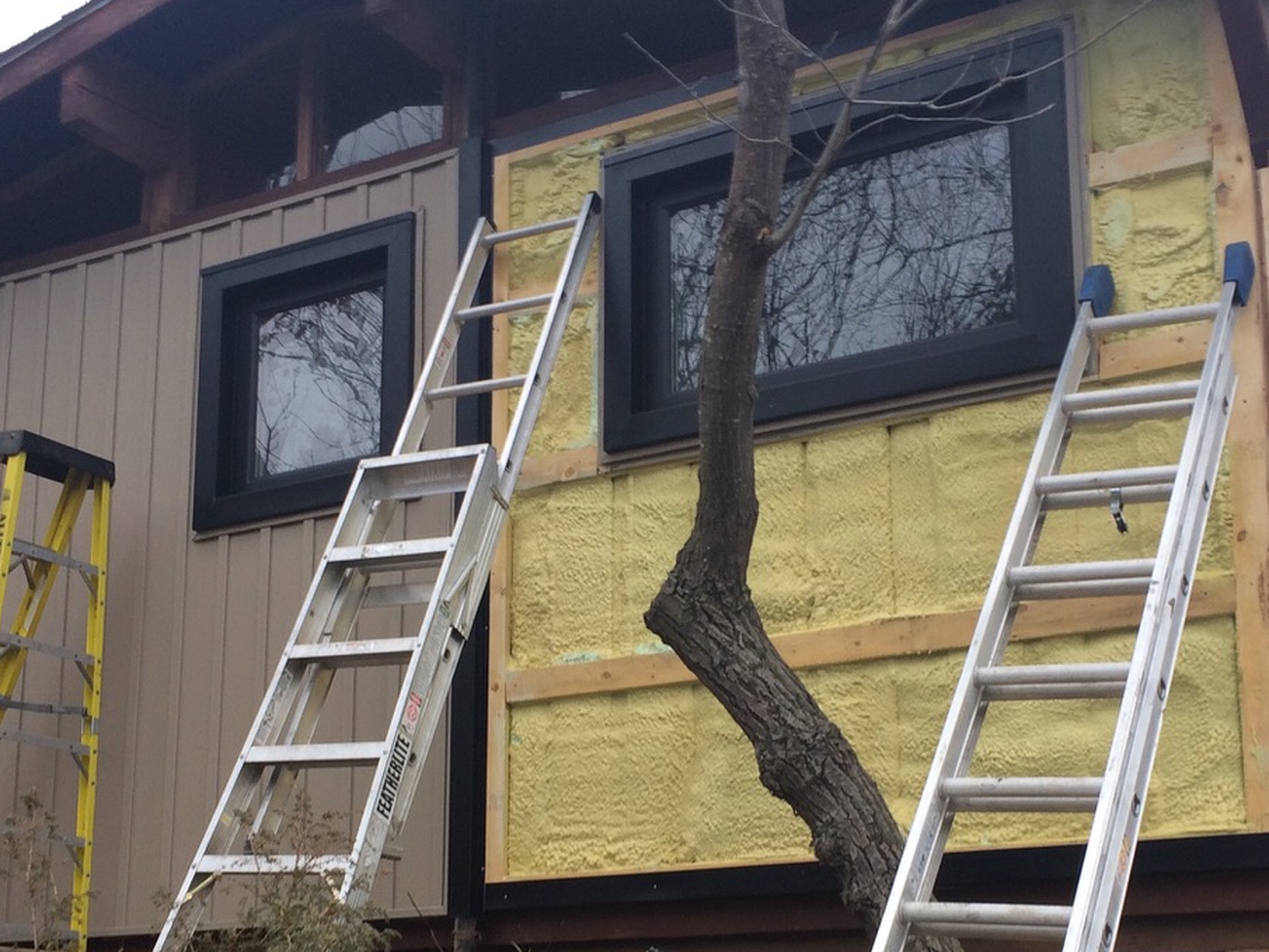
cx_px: 501
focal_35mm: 41
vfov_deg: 34.7
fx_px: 1503
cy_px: 665
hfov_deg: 45.5
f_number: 2.2
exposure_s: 1/40
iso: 32
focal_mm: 4.15
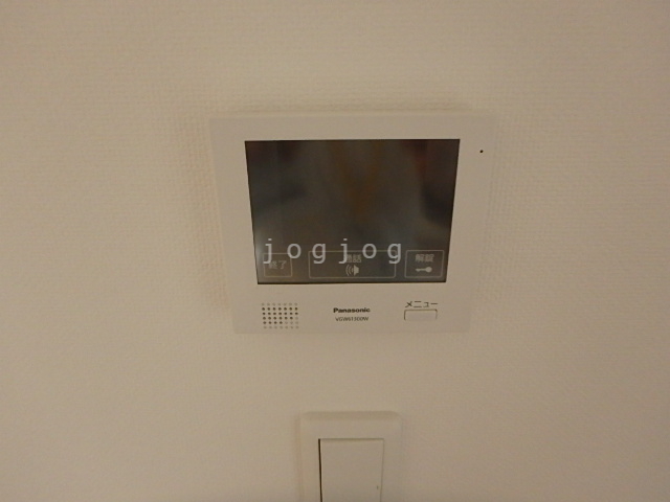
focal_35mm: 21
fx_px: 406
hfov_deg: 79.0
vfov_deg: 63.4
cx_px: 335
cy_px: 251
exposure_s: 1/30
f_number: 3.5
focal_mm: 3.7
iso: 800
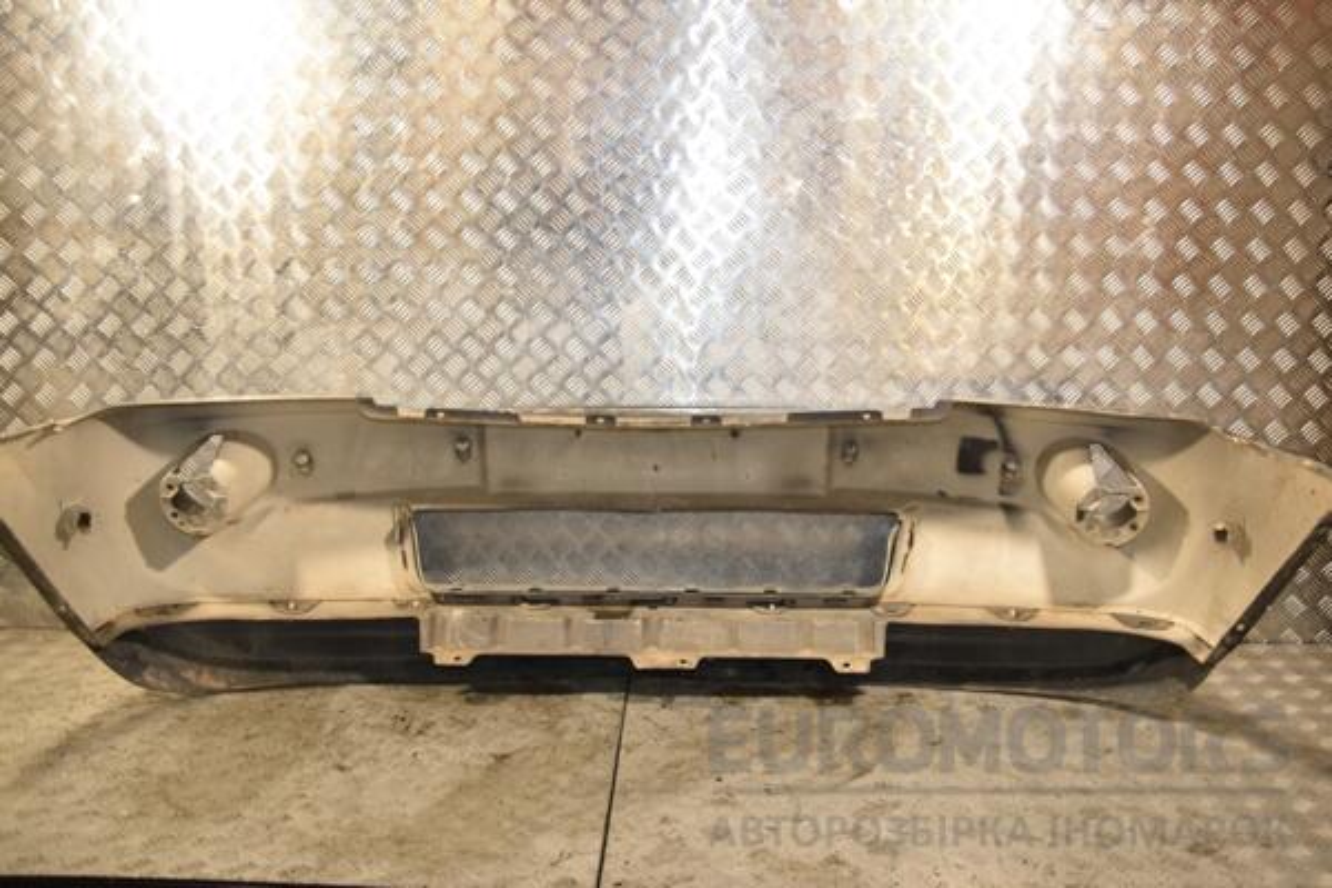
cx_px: 666
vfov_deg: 40.0
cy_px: 444
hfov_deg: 57.2
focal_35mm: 33
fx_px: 1221
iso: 800
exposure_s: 1/200
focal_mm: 22
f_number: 5.6
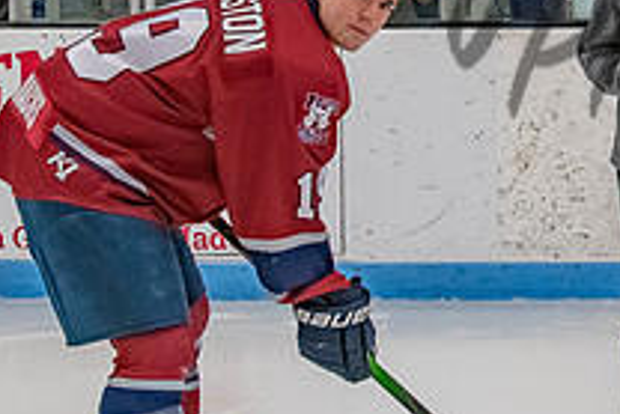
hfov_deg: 15.3
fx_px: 2240
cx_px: 699
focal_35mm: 130
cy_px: 25
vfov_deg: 10.5
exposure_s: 1/250
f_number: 5
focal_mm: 28
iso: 2000
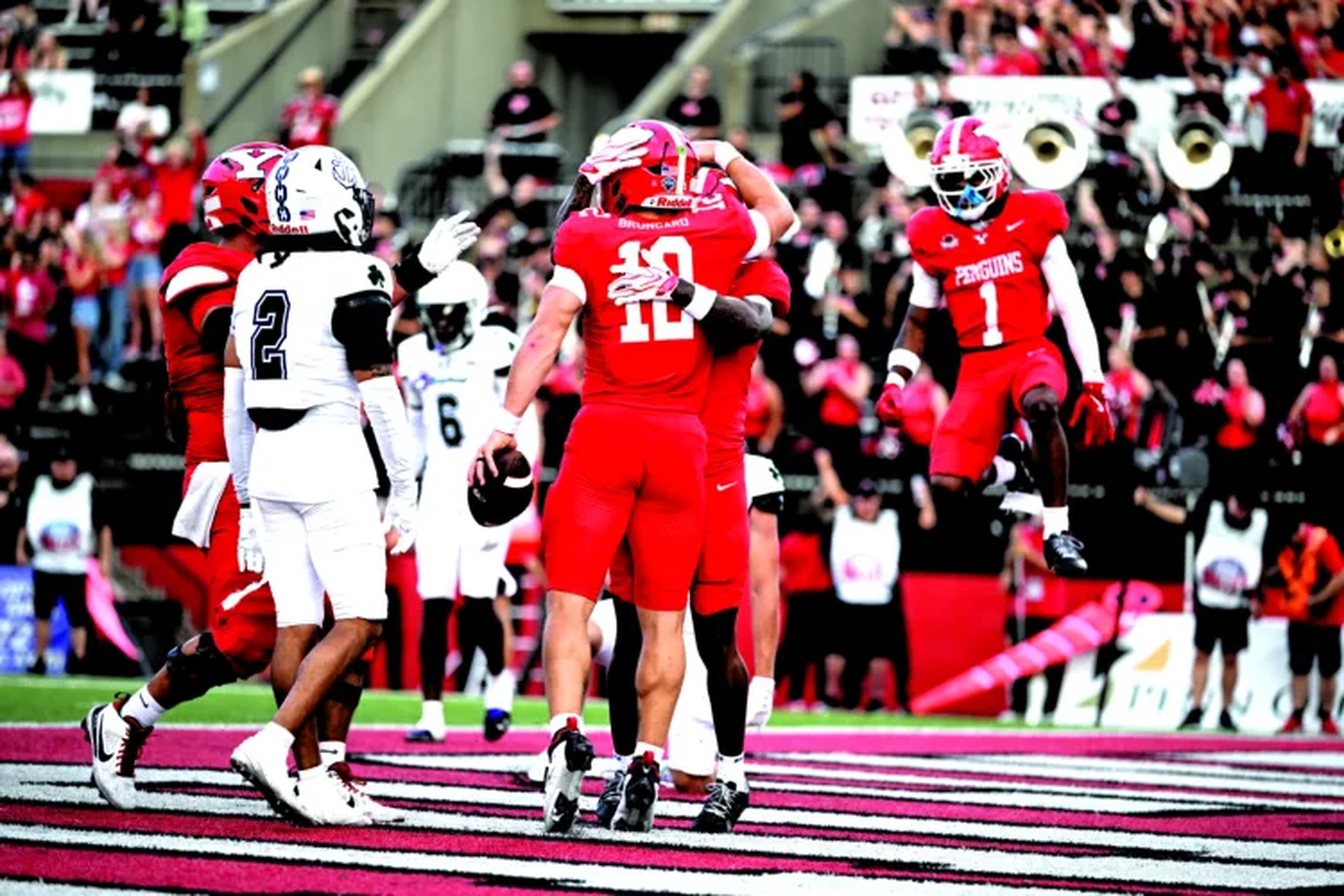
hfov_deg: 10.3
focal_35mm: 200
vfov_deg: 6.9
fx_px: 7466
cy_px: 448
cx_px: 672
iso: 800
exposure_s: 1/2500
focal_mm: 200
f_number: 2.8
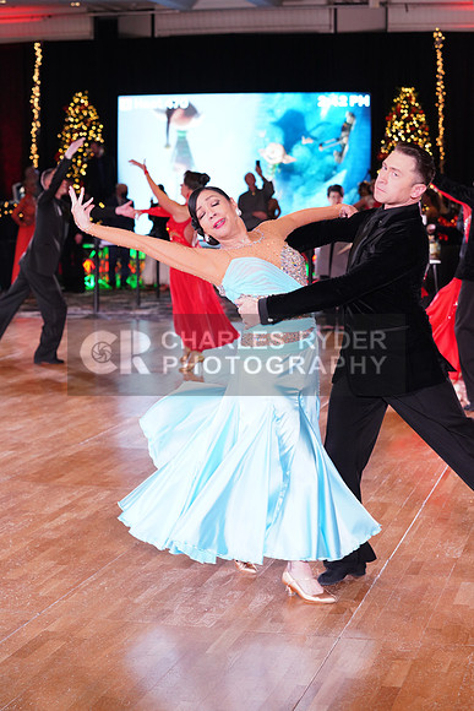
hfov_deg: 19.5
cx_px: 237
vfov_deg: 28.8
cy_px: 356
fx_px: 1382
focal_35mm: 70
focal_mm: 70
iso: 3200
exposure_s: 1/200
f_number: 4.5
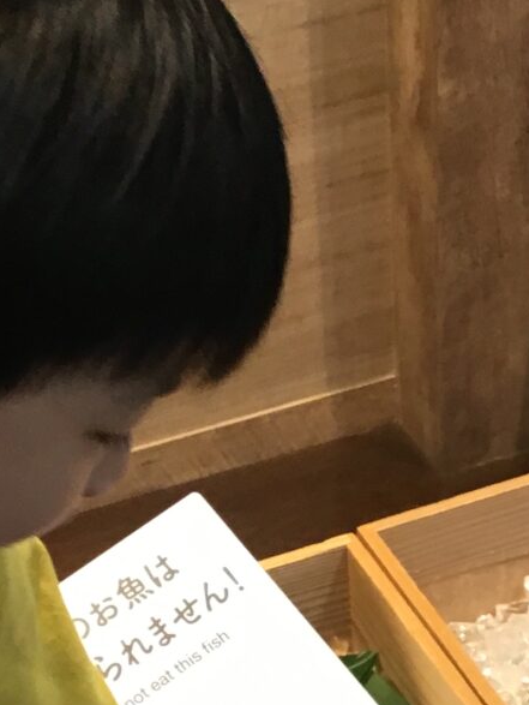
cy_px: 610
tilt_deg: -39.7
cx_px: 172
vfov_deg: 20.3
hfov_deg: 15.5
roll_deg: +10.5
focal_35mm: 95
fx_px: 1934
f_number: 2.4
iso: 40
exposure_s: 1/30
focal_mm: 3.3
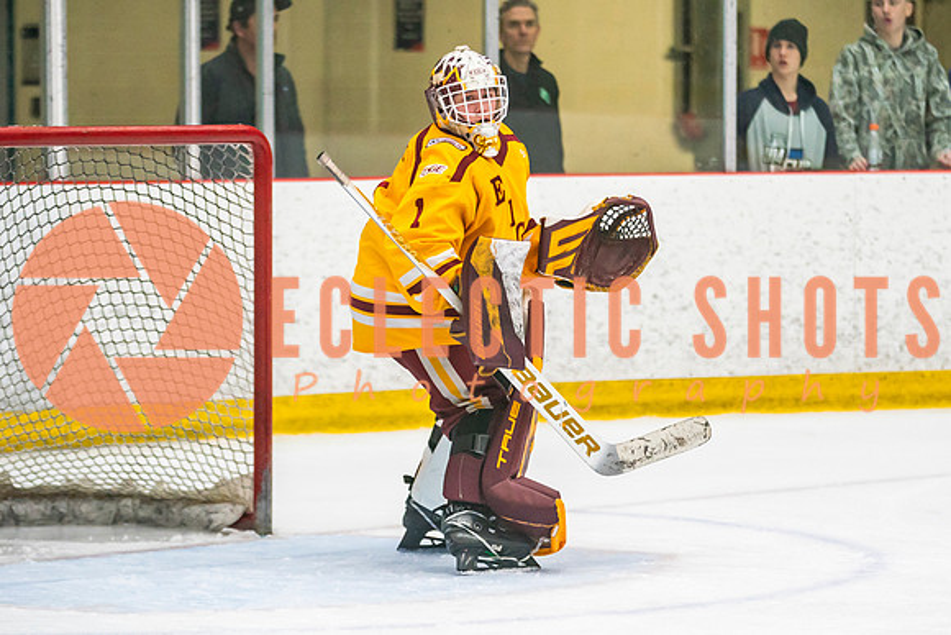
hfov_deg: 9.1
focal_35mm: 226
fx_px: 5963
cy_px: 390
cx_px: 634
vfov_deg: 6.1
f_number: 2.8
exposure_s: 1/640
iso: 1600
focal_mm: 135
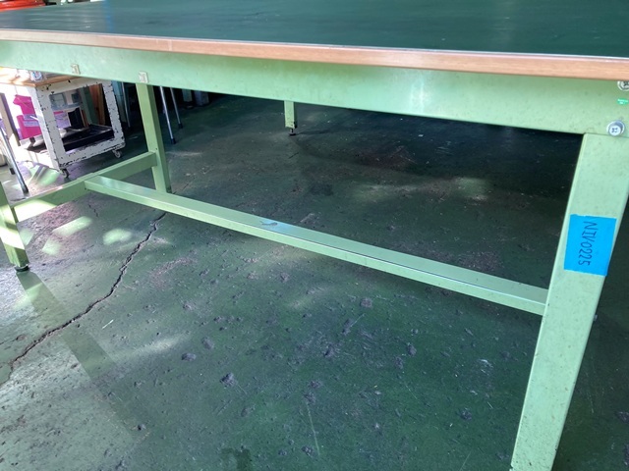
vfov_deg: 49.7
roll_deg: +3.4
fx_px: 509
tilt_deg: -26.3
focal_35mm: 28
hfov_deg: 63.4
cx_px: 314
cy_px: 236
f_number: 1.8
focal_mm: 3.99
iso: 80
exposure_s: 1/121
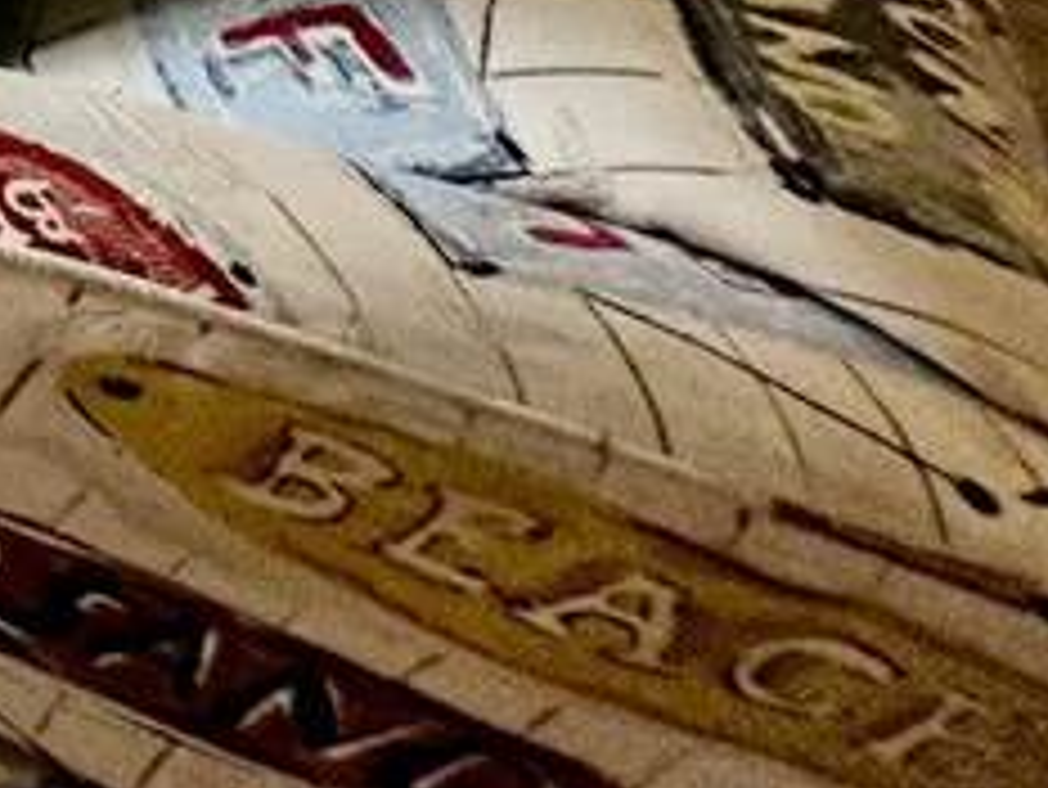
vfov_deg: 12.4
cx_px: -1822
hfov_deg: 12.9
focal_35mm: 77
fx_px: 2332
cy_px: -1364
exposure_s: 1/120
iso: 64
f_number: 2.2
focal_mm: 2.22
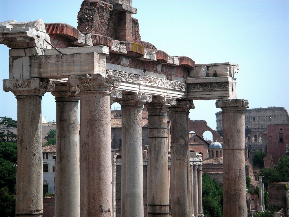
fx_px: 952
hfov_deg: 17.3
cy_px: 108
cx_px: 144
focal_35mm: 114
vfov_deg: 13.0
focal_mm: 18.9
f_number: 4
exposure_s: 1/350
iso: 50
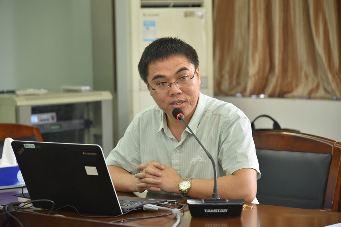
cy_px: 115
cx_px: 165
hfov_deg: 16.1
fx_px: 1203
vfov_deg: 10.8
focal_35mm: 127
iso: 1000
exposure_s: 1/80
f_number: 4.5
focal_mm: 120
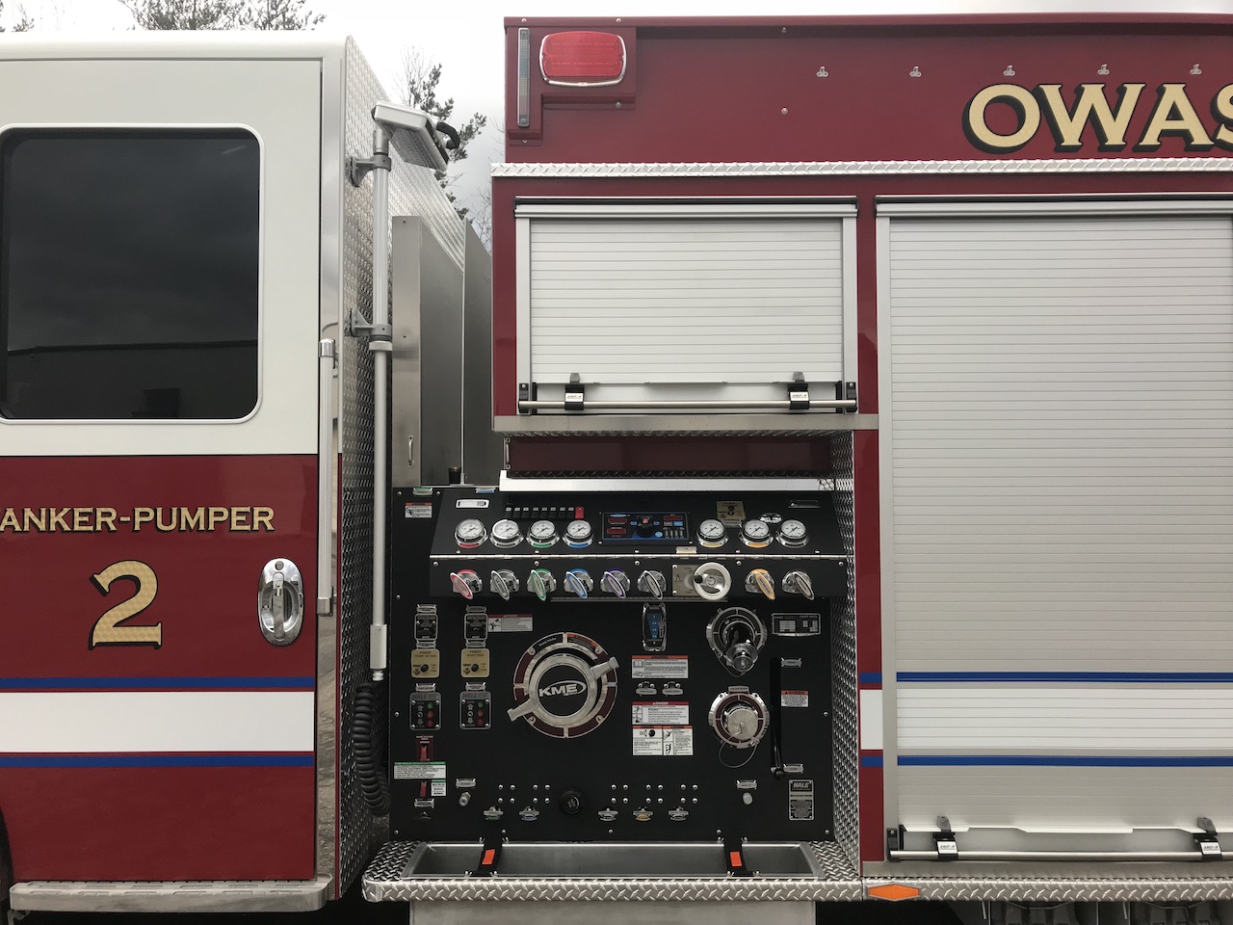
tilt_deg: +1.3
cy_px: 462
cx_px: 616
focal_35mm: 28
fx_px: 997
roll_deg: -0.4
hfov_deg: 63.4
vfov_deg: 49.7
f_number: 1.8
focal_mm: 3.99
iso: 40
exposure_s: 1/120
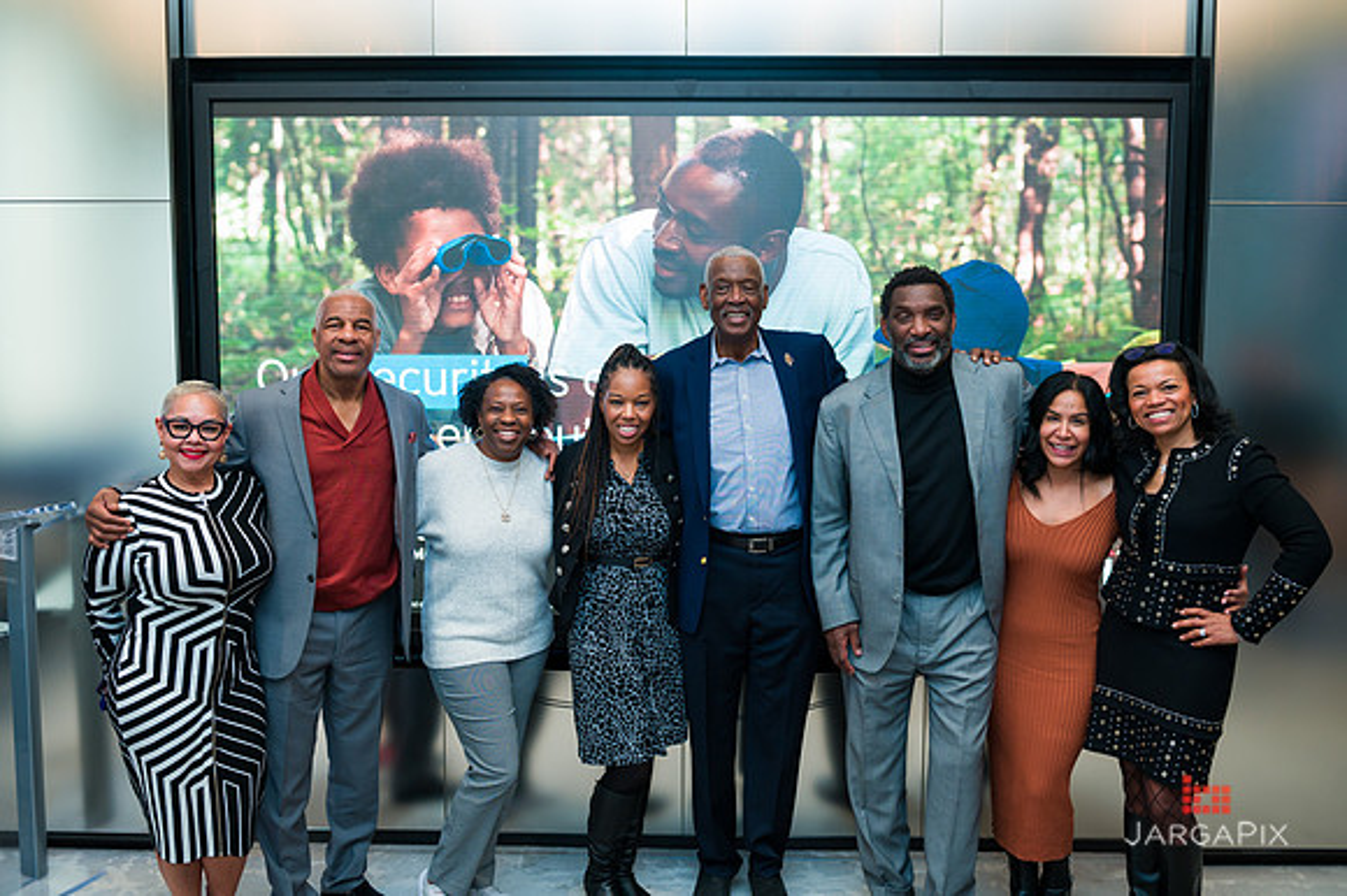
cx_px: 674
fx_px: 1197
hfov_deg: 58.7
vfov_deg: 41.1
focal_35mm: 32
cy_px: 448
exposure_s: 1/200
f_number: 4
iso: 500
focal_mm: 32
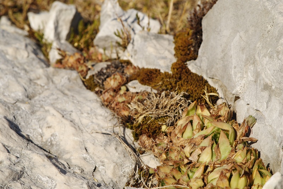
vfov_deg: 10.8
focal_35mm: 128
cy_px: 94
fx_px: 1004
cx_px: 142
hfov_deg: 16.0
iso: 100
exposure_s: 1/160
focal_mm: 85
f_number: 13
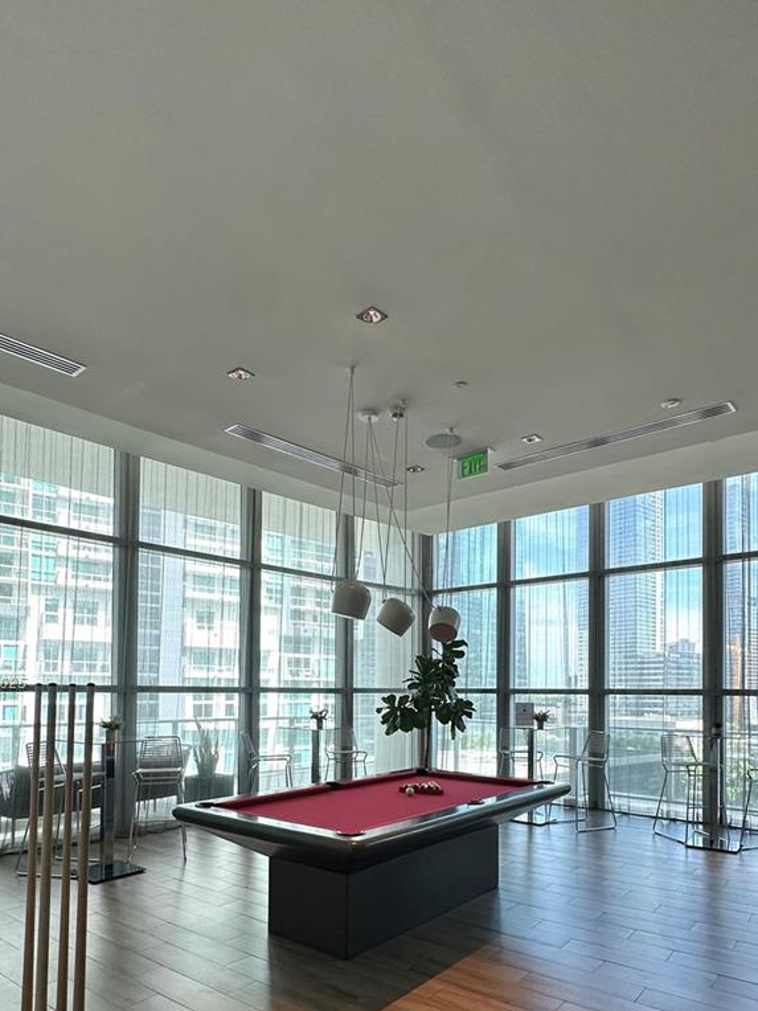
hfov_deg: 61.1
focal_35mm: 22
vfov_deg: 73.8
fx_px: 642
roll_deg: -2.3
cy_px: 684
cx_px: 380
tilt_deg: +2.3
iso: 40
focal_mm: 2.22
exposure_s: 1/209
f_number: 2.2
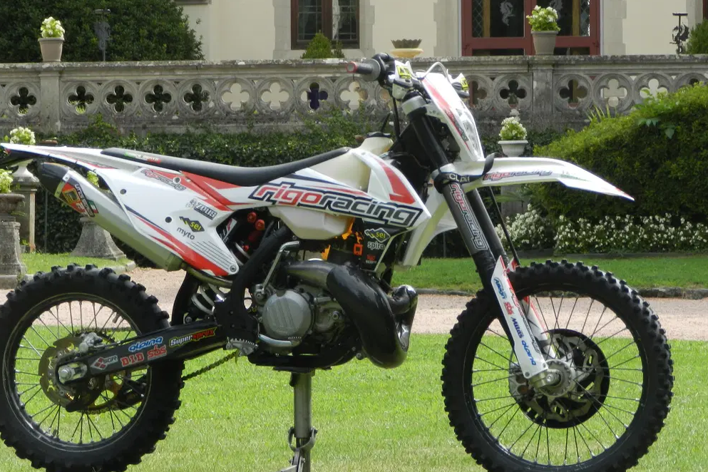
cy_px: 289
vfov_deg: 5.7
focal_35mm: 240
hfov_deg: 8.6
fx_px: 4720
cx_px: 282
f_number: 5.5
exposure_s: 1/320
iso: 160
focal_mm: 34
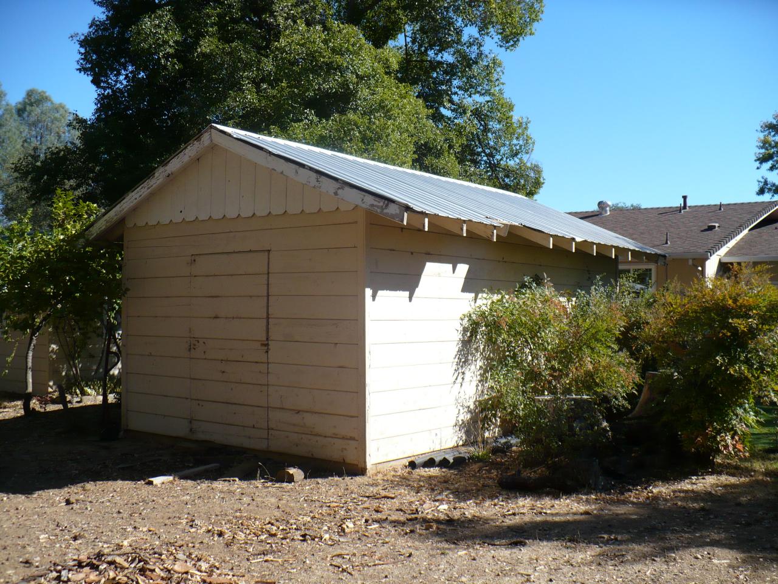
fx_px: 832
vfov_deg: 38.7
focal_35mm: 37
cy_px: 292
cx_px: 389
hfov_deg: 50.1
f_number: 2.8
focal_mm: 6.1
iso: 100
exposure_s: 1/1000
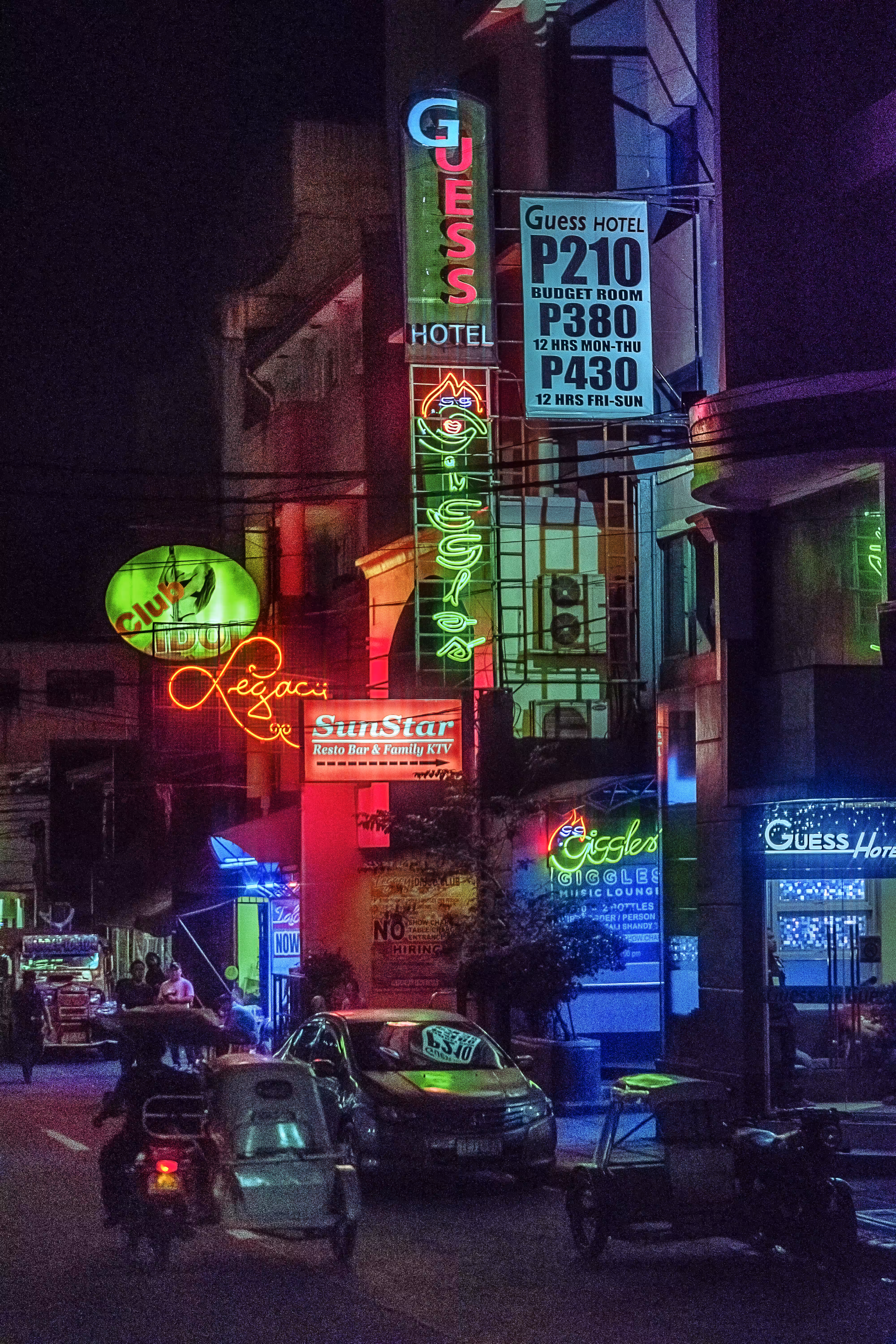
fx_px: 1568
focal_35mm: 42
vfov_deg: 46.4
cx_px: 448
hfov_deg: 31.9
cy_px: 672
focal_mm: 28
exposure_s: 1/50
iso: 6400
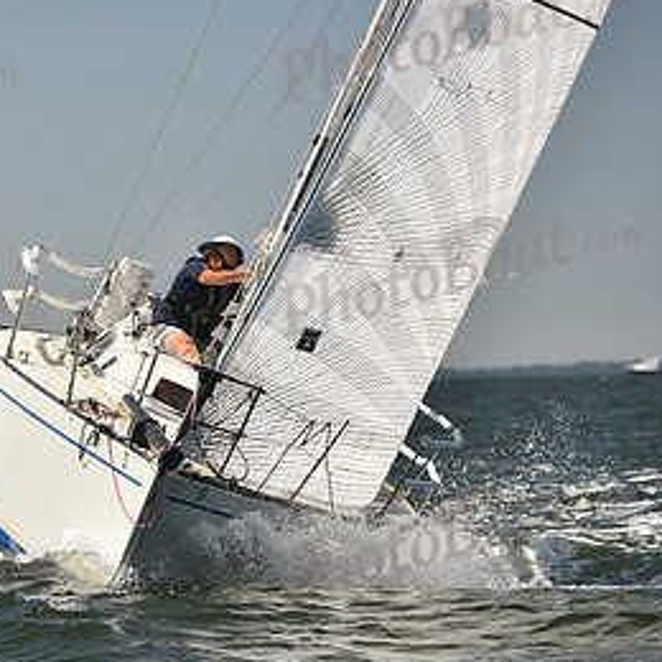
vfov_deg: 6.0
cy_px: 439
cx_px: 150
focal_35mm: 294
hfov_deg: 6.0
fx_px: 6361
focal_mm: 155
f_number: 4
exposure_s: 1/1250
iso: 250
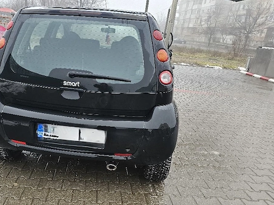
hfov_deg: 57.2
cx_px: 94
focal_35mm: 31
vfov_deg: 45.1
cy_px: 128
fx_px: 245
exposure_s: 1/182
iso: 100
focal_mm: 6.3
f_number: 1.7
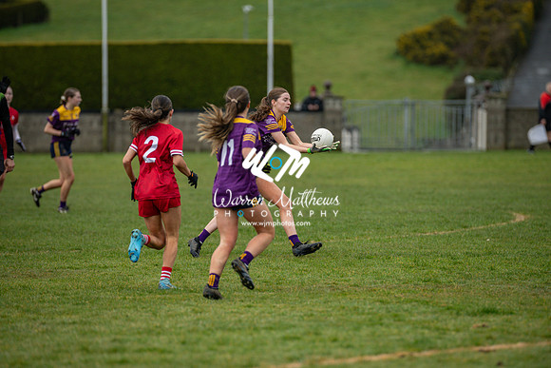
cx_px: 276
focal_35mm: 250
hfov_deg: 8.2
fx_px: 3827
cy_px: 184
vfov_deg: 5.5
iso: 1000
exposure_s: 1/640
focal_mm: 250
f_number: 2.8
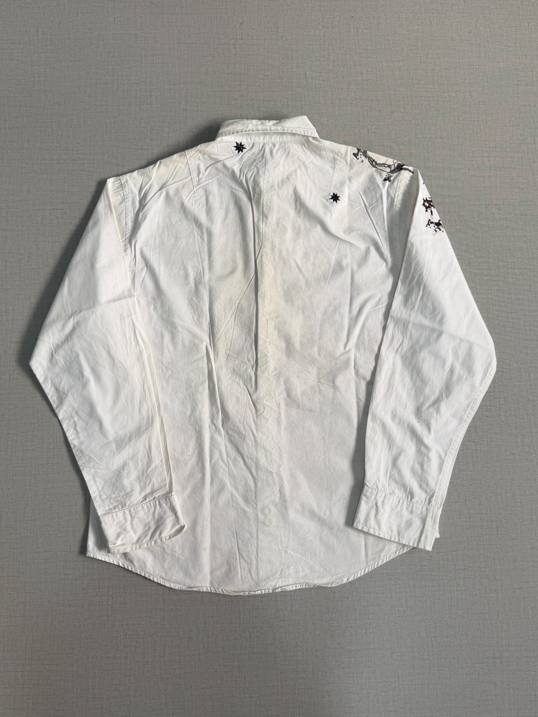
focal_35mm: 24
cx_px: 269
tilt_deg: -82.3
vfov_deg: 71.6
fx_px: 497
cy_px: 358
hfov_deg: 56.8
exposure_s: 1/121
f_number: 1.78
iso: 64
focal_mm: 6.76
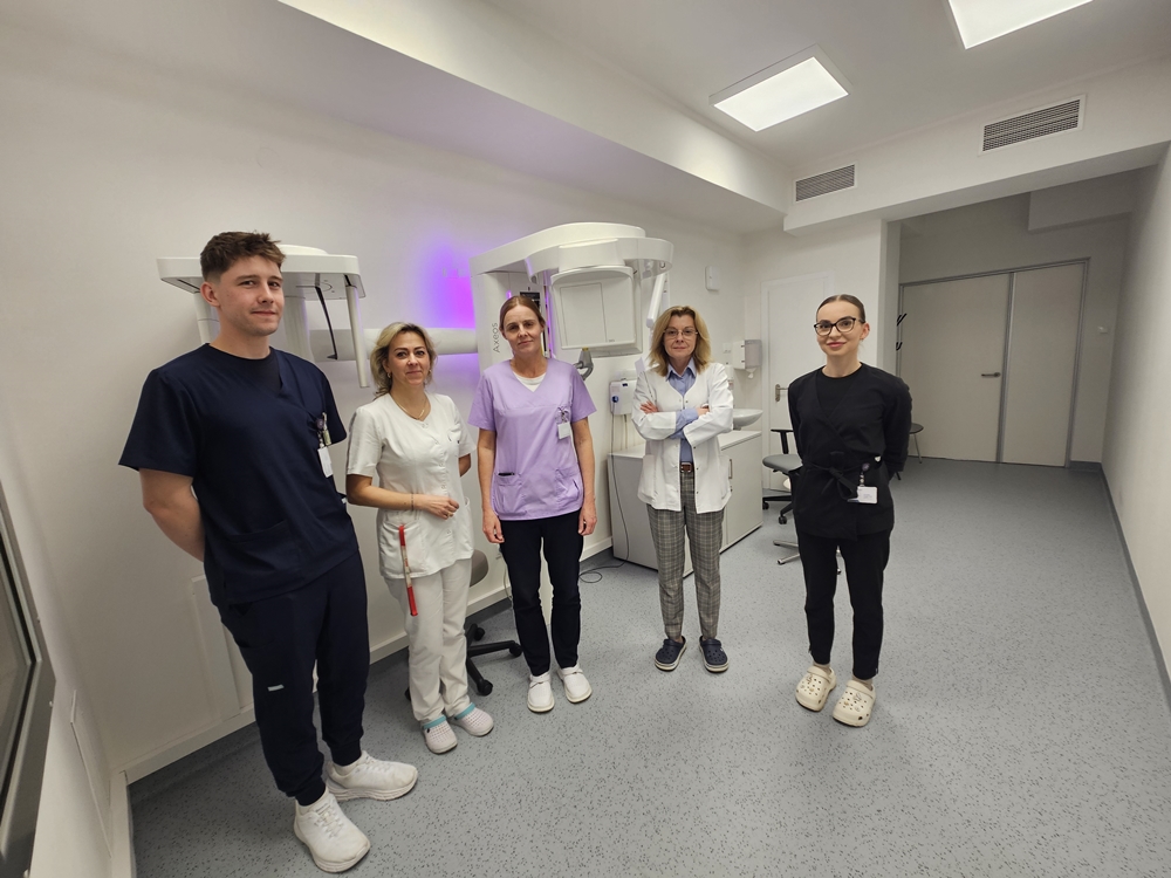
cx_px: 586
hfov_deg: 106.2
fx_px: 440
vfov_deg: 89.9
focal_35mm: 13
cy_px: 439
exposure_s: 1/50
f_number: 2.2
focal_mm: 2.2
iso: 64
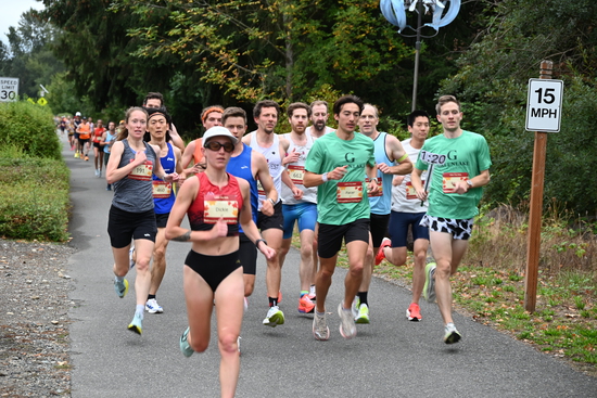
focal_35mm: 92
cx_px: 298
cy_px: 199
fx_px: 1526
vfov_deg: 14.9
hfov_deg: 22.1
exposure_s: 1/125
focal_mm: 92
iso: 500
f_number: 6.3
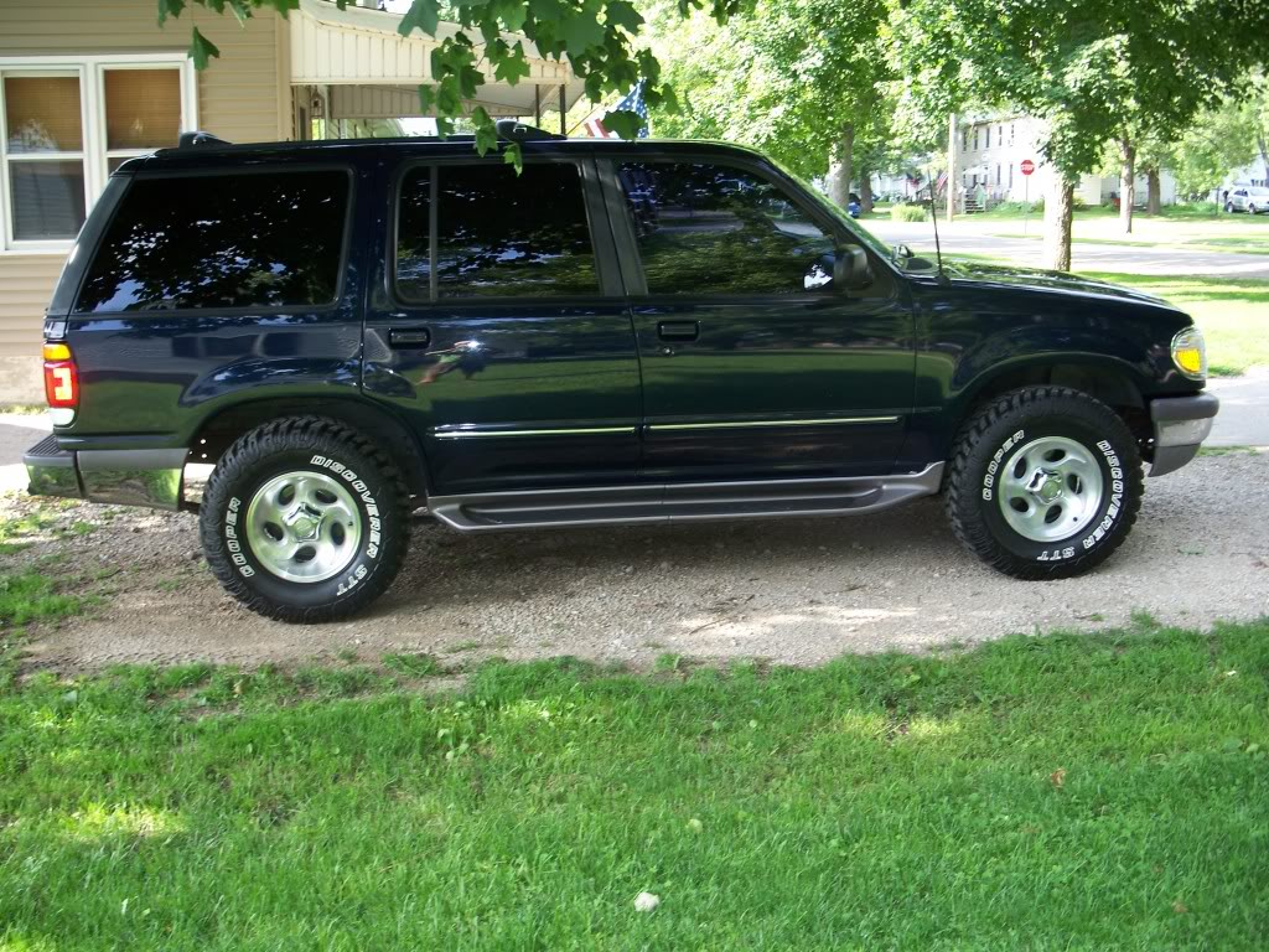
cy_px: 476
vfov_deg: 38.7
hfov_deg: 50.1
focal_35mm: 37
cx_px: 634
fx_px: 1356
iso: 64
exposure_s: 1/60
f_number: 2.8
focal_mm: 7.8
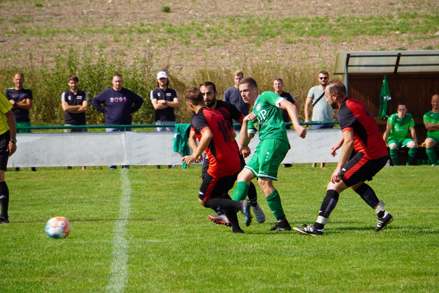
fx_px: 3658
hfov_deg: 6.9
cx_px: 220
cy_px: 146
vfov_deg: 4.6
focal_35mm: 300
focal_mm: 200
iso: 100
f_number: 6.3
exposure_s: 1/320
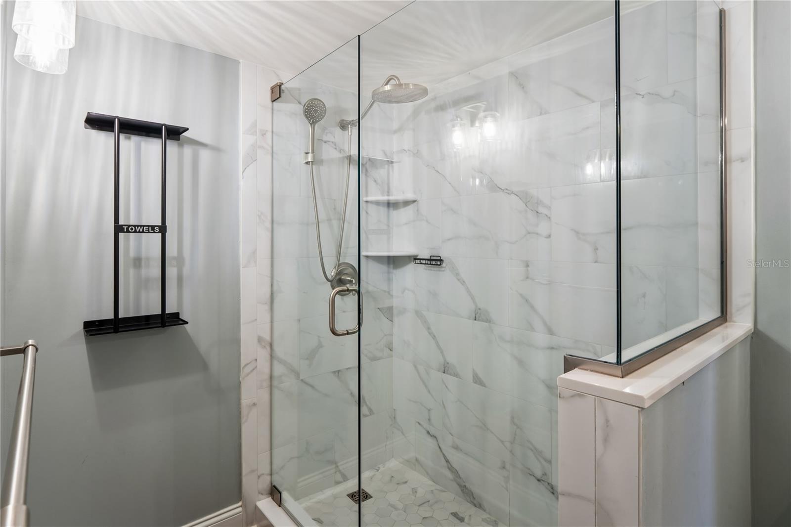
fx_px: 308
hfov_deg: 104.3
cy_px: 264
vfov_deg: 81.2
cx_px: 396
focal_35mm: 14
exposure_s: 1.3
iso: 100
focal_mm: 14
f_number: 13
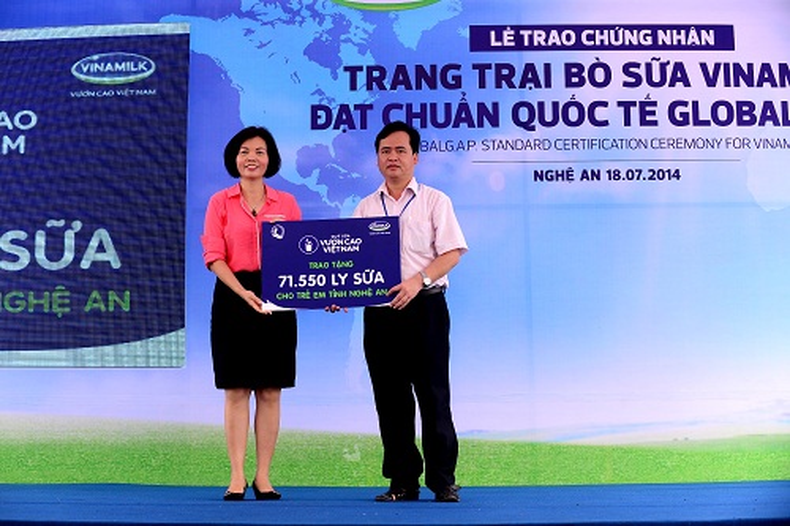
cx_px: 395
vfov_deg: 19.4
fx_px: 1536
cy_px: 263
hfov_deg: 28.9
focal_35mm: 70
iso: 320
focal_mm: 70
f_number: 5
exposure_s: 1/160
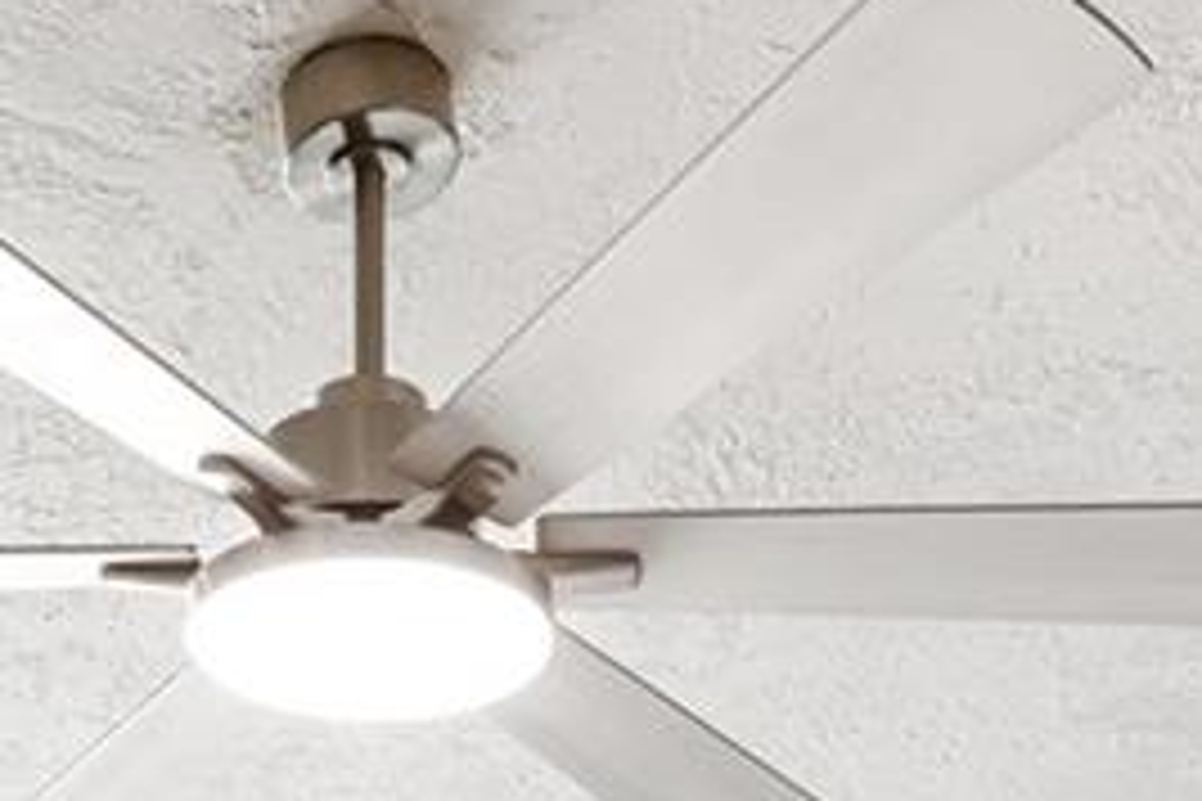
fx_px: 3205
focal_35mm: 96
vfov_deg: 11.4
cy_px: 2016
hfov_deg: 21.2
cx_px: 468
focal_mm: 16
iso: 1000
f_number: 4
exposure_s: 1/160
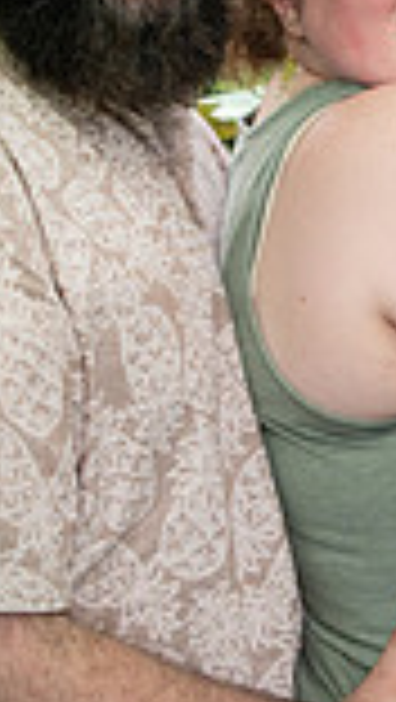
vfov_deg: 21.1
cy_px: 266
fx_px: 1881
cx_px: 423
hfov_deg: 11.8
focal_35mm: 101
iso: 800
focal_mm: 26
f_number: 3.2
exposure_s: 1/125
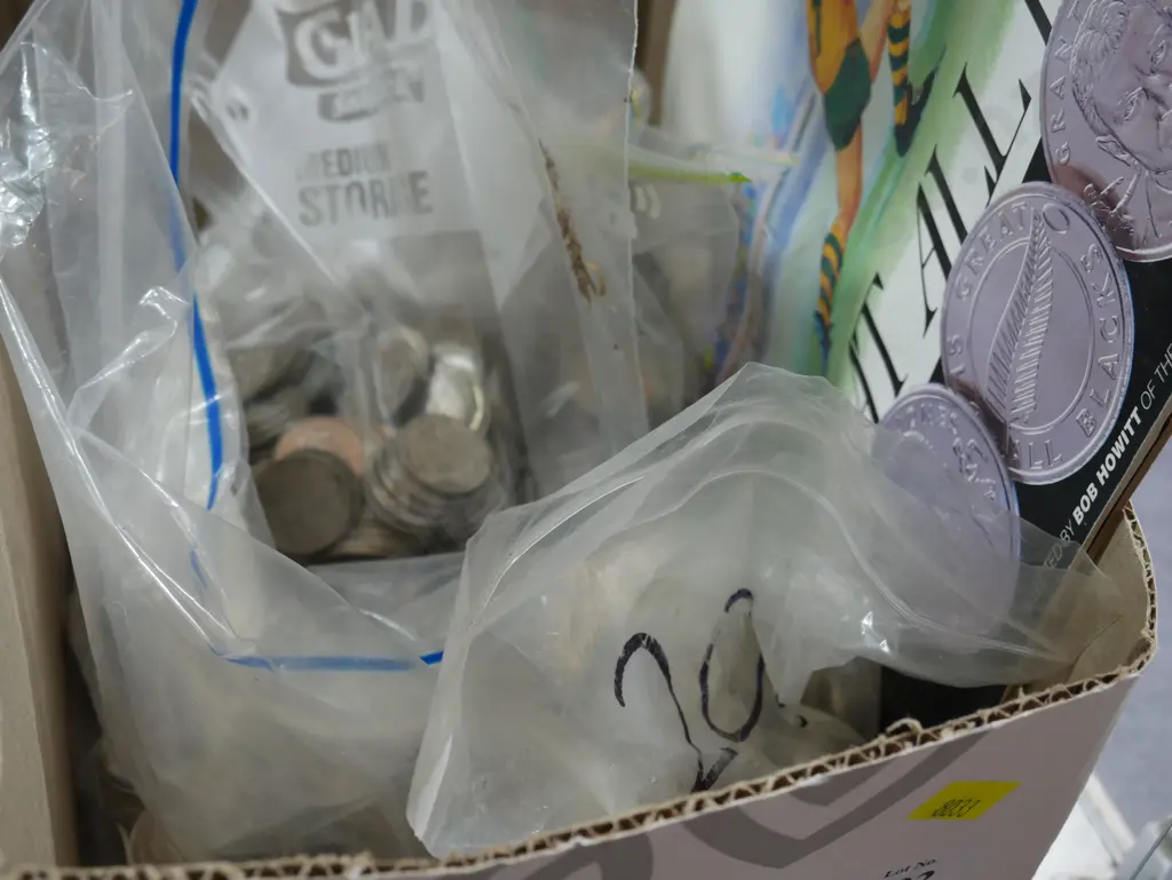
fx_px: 1490
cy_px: 440
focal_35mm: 44
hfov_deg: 42.9
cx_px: 586
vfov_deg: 32.9
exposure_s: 1/60
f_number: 4.7
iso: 640
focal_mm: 22
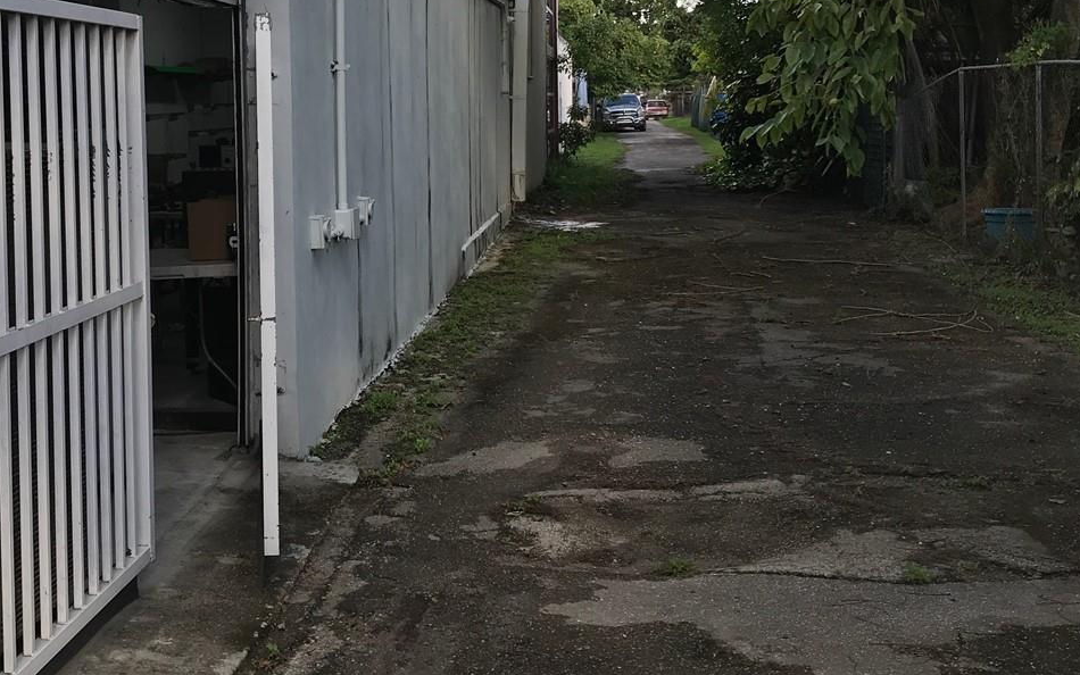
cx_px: 341
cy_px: 176
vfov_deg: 25.6
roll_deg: +1.4
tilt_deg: -1.3
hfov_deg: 39.7
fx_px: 1472
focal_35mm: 50
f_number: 1.8
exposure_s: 1/413
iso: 20
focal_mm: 3.99
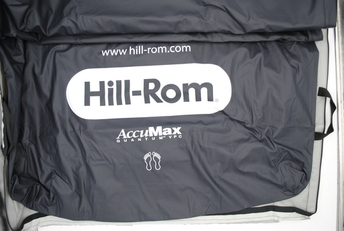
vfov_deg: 43.7
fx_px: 287
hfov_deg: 61.9
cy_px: 116
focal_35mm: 30
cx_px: 172
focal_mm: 20
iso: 200
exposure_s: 1/80
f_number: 4.5
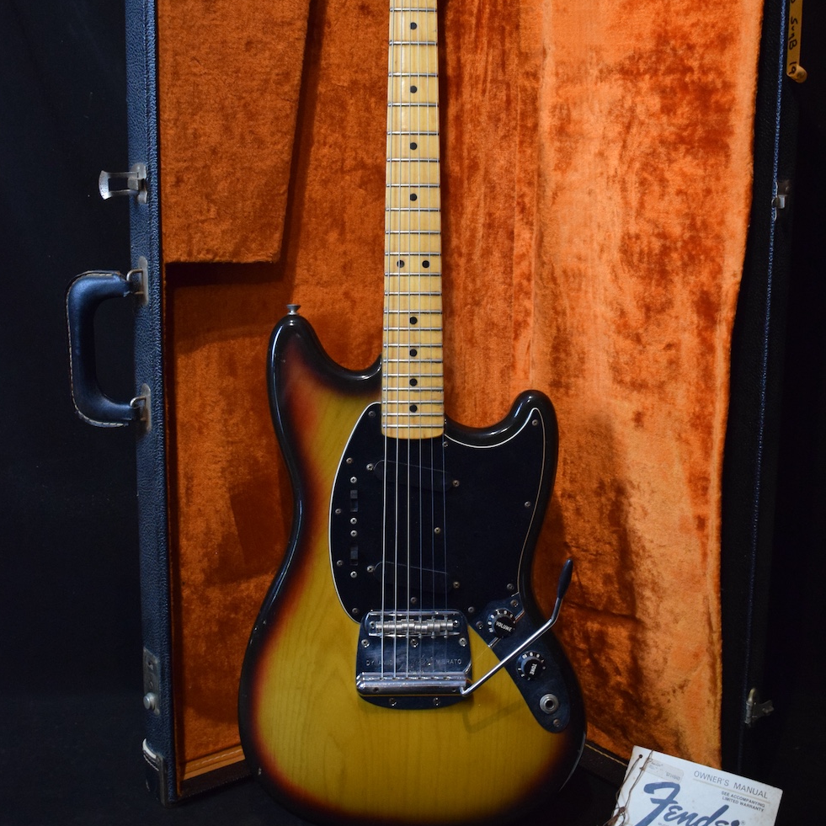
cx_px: 412
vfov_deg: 32.2
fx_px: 1421
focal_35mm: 53
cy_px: 284
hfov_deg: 32.4
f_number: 4
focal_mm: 27
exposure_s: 1/60
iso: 2500
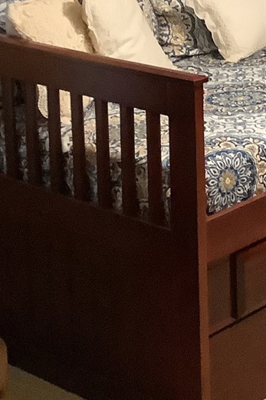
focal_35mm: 99
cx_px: 521
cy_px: -39
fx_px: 1098
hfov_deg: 12.3
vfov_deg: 19.7
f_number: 2.4
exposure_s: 1/30
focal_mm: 3.3
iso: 320
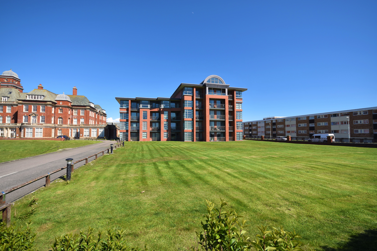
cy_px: 126
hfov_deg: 100.4
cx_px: 188
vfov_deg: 77.3
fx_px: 157
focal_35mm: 15
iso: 100
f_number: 5.6
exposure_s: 1/640
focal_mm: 10
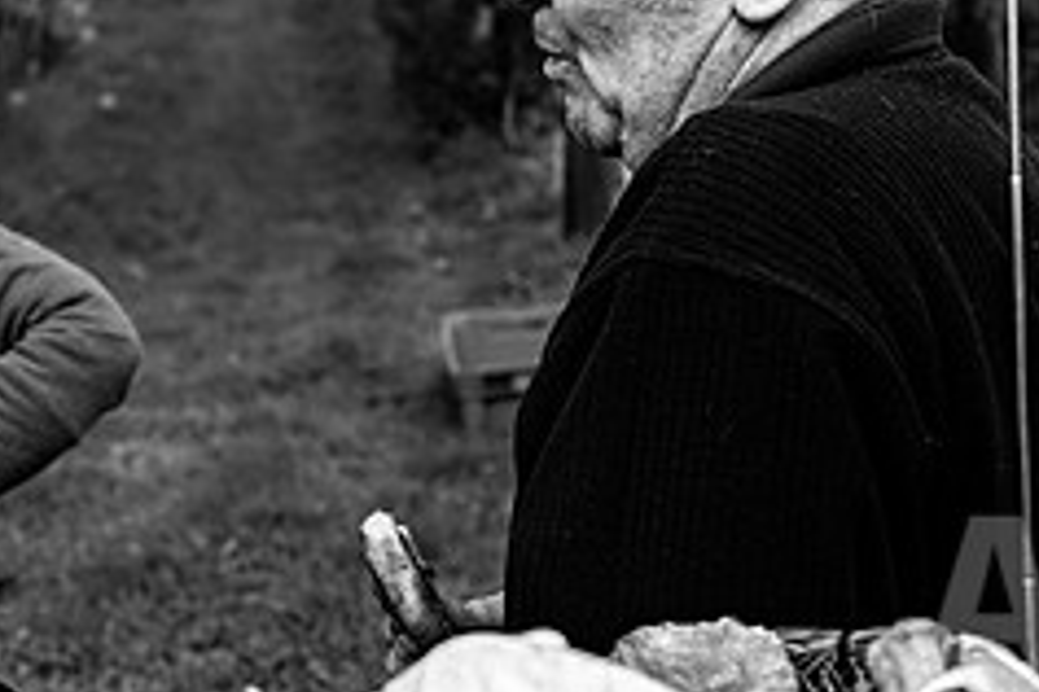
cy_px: 129
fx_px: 2972
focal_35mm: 103
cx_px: 329
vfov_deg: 13.2
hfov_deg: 19.7
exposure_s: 1/320
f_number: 5
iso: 64
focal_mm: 42
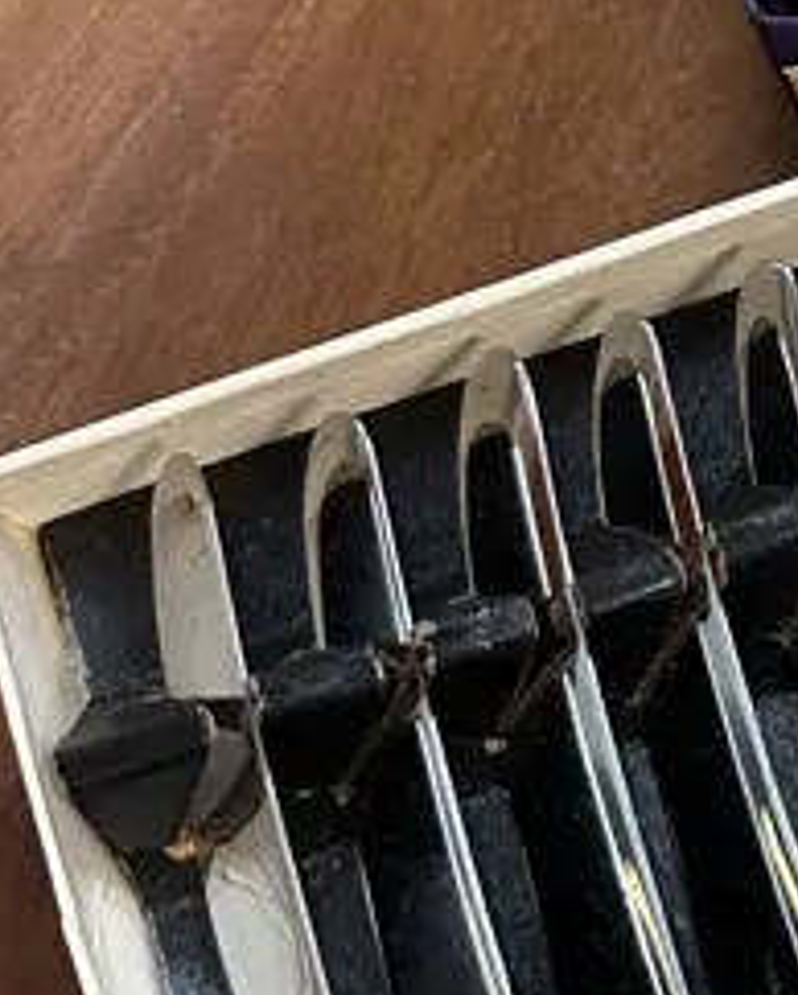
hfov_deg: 13.6
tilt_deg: -69.3
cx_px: 1534
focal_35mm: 99
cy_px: 485
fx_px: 2919
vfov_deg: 19.4
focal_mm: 6.86
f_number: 1.78
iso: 200
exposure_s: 1/50
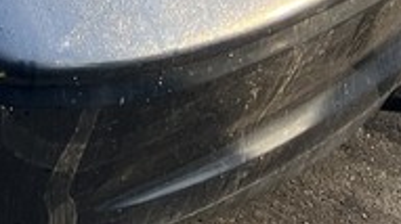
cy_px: -276
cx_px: -304
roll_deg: -3.5
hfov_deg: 12.9
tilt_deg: -21.7
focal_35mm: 152
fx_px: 1615
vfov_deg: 7.5
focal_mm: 5.7
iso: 40
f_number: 1.5
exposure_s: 1/171
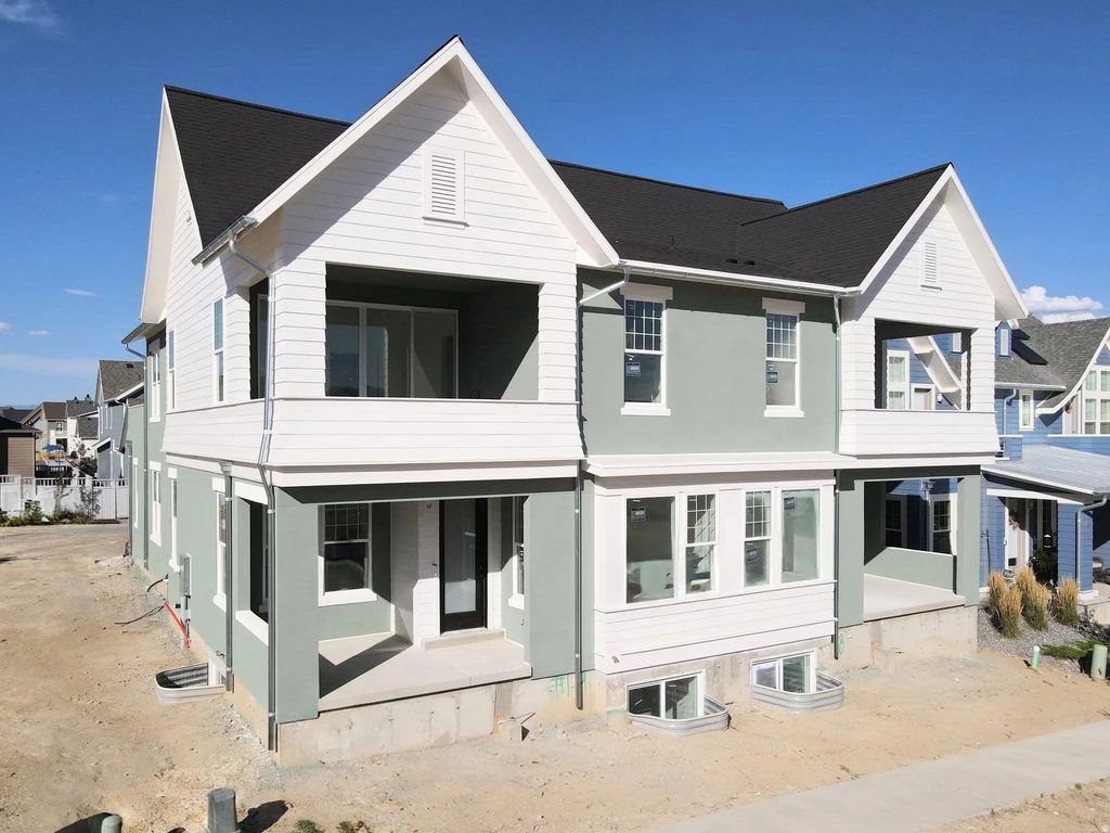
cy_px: 416
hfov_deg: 71.6
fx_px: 770
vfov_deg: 56.8
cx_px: 555
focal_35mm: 24
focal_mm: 4.5
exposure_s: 1/1500
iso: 100
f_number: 2.8
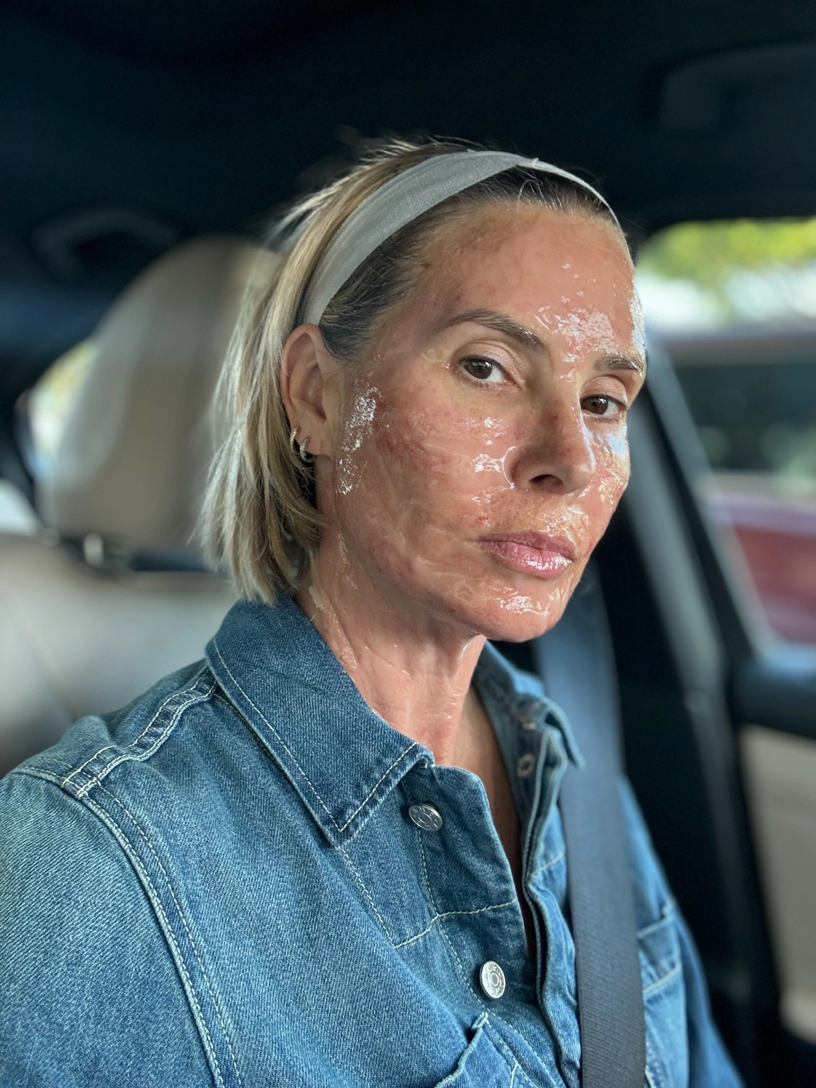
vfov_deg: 60.0
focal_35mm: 30
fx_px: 943
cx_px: 408
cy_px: 544
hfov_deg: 46.8
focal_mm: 2.69
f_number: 1.9
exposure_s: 1/76
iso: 64
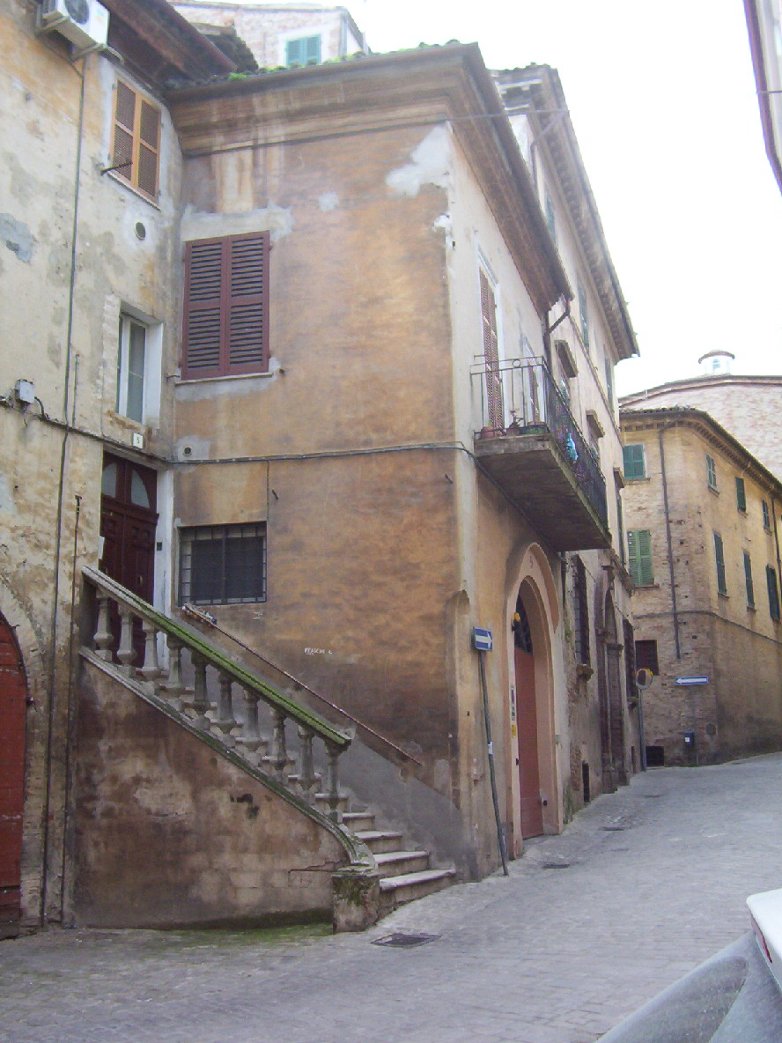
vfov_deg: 51.4
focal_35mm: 36
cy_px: 522
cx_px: 391
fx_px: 1084
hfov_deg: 39.7
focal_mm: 5.54
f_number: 2.76
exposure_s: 1/173
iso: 100
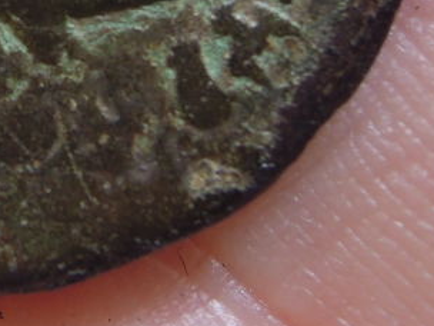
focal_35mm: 79
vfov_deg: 16.9
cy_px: -163
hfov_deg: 21.8
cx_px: -160
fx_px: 990
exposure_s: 1/30
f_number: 2.8
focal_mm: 4.3
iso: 160
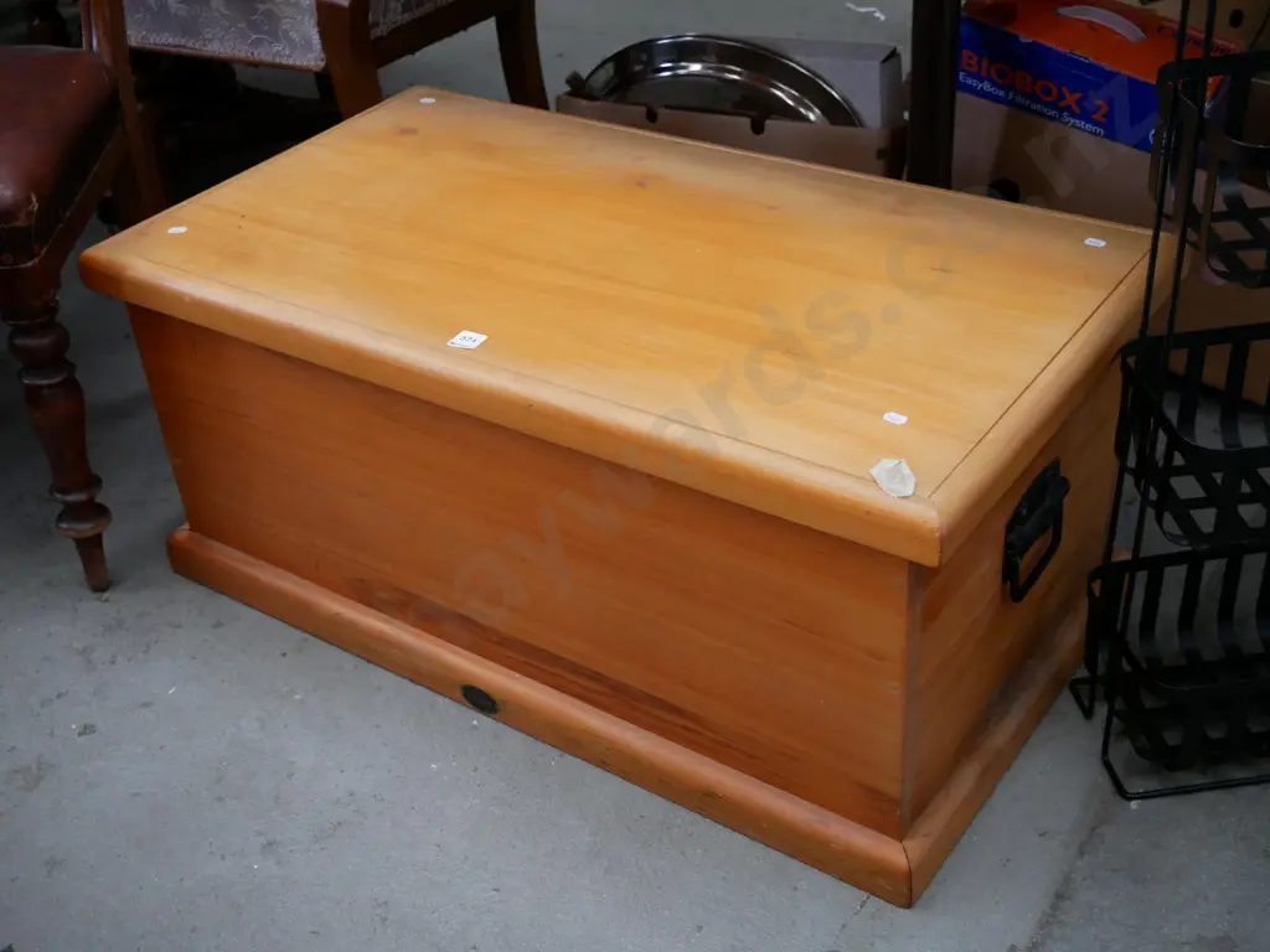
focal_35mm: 44
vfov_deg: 32.9
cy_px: 476
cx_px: 635
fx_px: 1614
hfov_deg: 42.9
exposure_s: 1/60
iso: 1250
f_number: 4.2
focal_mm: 22
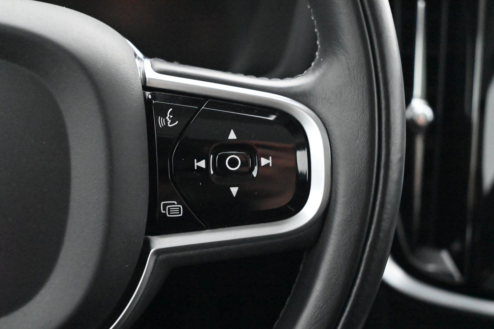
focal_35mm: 50
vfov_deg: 27.0
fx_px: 686
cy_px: 164
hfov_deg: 39.6
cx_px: 247
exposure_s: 1/60
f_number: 6.3
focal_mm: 50
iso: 22800
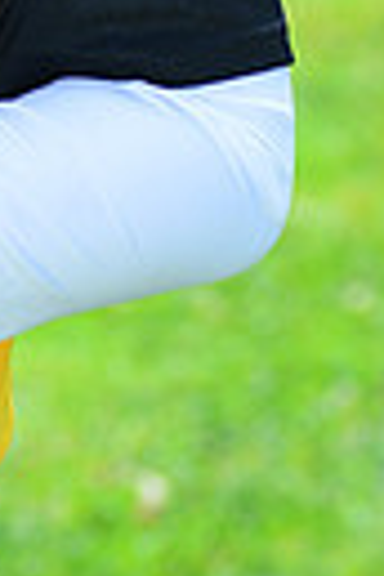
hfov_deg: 1.9
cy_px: -335
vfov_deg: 2.9
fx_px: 11471
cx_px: -315
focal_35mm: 717
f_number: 8
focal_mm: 160
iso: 200
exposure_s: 1/200
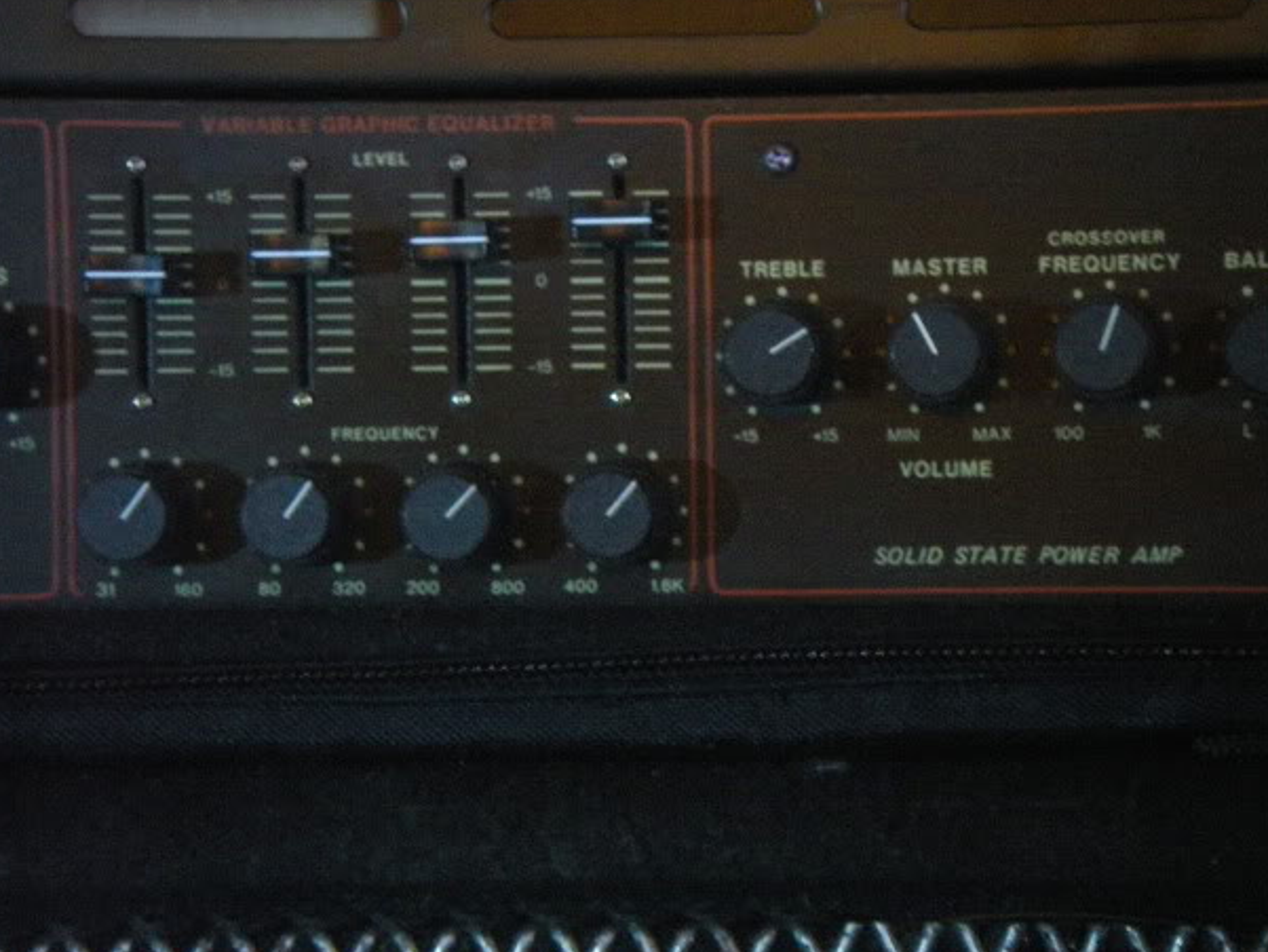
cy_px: 492
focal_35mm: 180
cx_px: 652
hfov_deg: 11.0
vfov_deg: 8.3
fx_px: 6595
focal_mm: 27.9
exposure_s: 1/4
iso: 800
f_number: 4.4
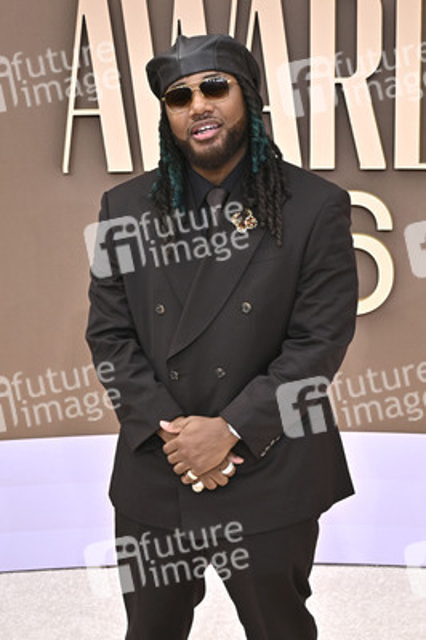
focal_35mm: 58
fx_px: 1031
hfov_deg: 23.3
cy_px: 320
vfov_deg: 34.5
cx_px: 213
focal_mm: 58
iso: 400
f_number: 10
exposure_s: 1/320
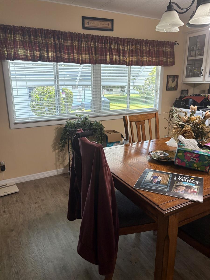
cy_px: 140
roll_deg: -0.9
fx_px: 210
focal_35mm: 26
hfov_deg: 53.1
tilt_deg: -14.9
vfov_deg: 67.3
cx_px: 105
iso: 160
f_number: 1.6
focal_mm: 5.96
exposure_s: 1/60
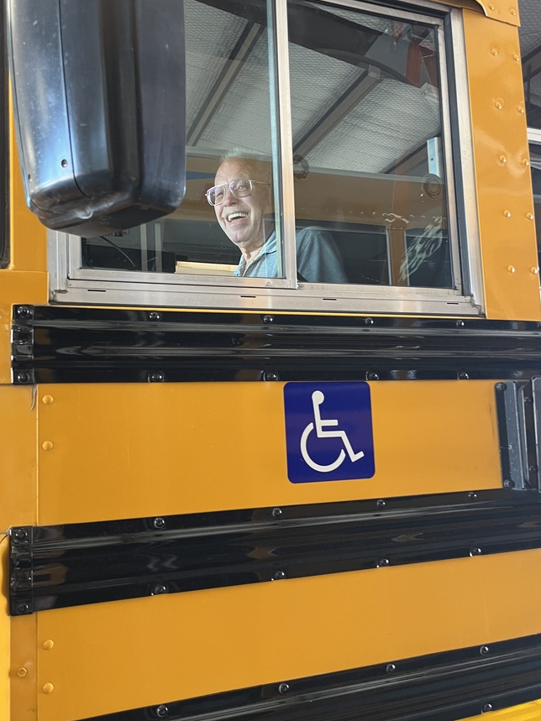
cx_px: 231
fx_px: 646
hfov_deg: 45.3
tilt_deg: +5.9
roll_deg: +1.1
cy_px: 357
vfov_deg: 58.4
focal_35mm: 31
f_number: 1.6
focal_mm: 5.1
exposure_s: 1/60
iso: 200
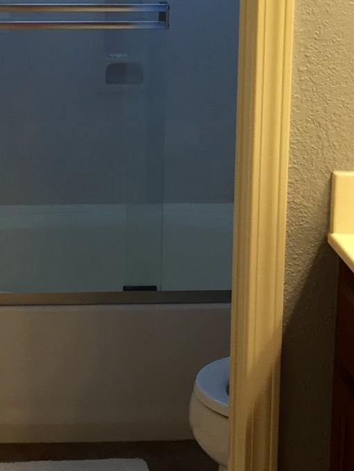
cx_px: 64
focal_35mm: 86
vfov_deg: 22.5
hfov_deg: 17.0
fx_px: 1172
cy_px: 99
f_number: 2.2
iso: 64
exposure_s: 1/30
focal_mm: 4.15
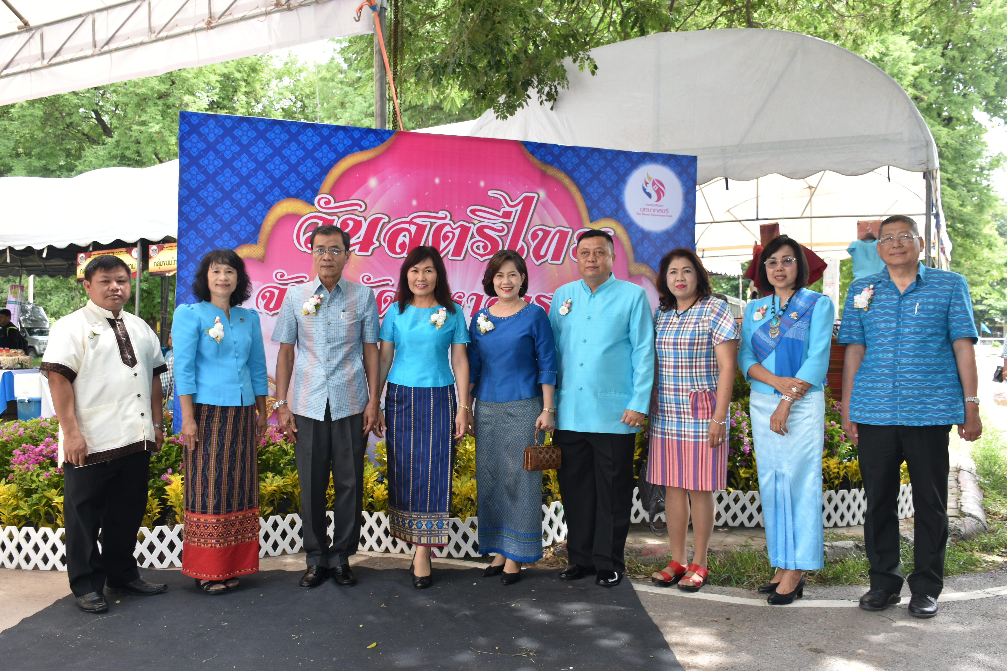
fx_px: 923
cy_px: 336
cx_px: 504
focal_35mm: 33
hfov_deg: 57.2
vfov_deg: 40.0
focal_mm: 22
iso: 200
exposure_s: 1/125
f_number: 5.6
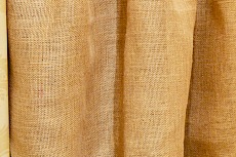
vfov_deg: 14.0
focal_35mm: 97
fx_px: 635
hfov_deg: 20.2
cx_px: 248
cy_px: 17
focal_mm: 22
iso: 400
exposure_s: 1/6
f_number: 5
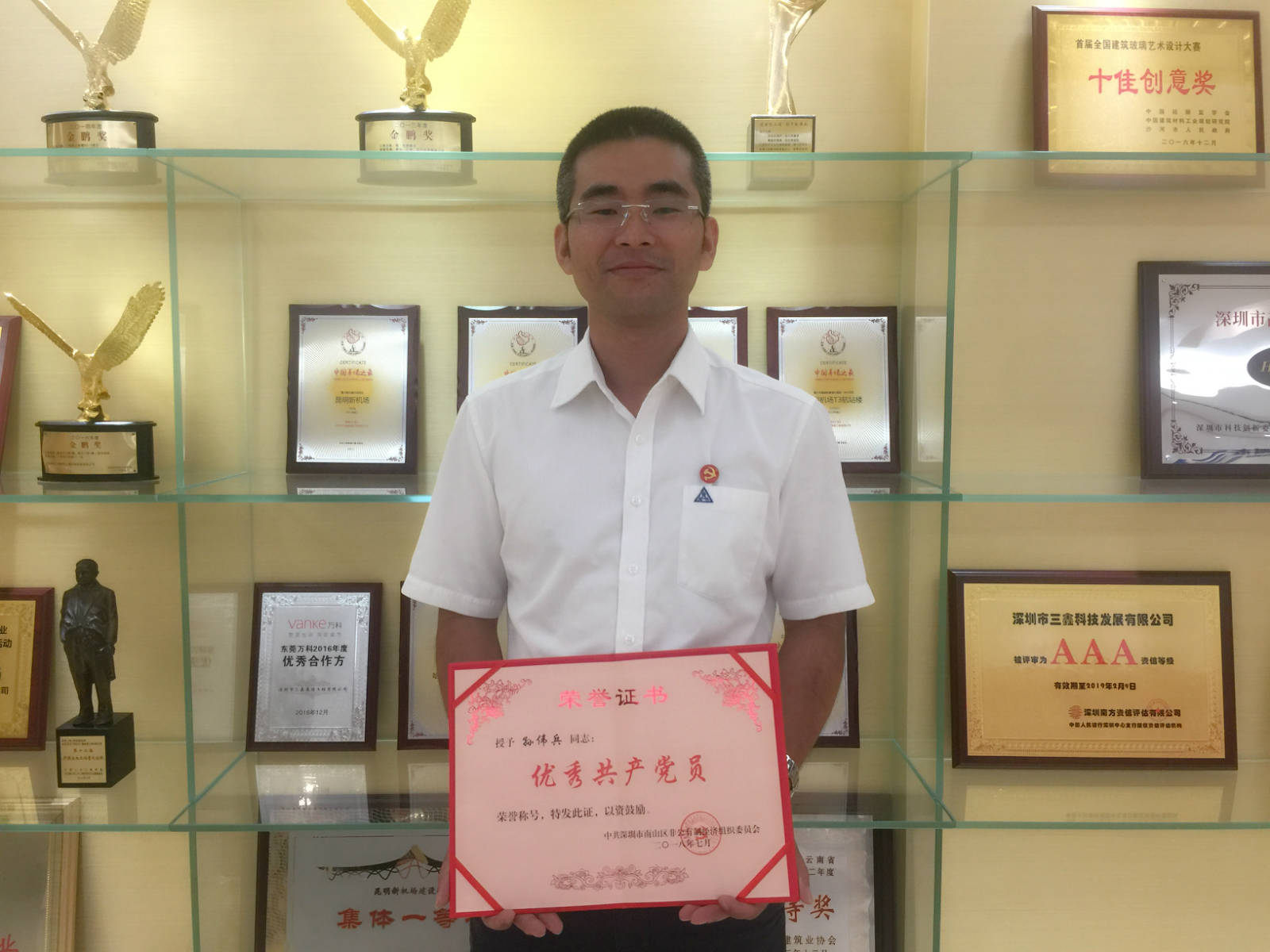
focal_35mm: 29
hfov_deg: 61.7
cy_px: 476
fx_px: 1064
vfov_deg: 48.2
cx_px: 635
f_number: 2.2
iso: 50
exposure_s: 1/33
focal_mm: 4.15
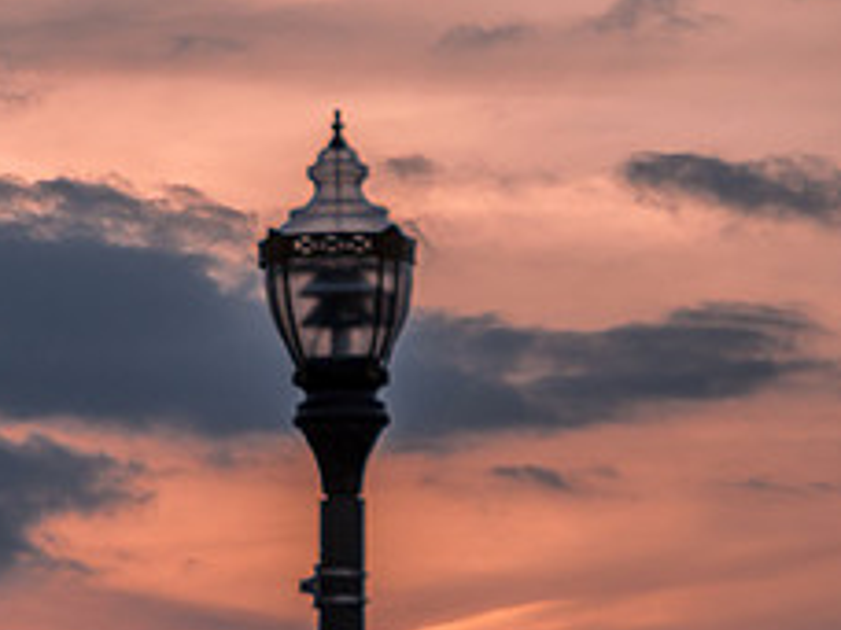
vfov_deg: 3.9
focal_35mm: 384
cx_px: -41
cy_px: 514
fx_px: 9329
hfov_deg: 5.1
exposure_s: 1/1000
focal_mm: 105
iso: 320
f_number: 13
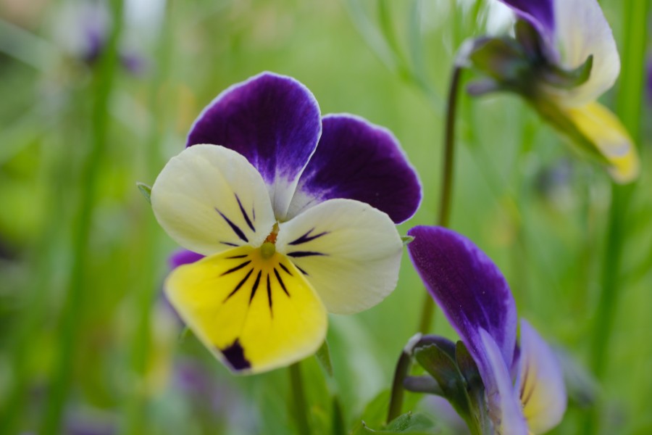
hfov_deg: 43.6
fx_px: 815
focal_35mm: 45
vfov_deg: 29.9
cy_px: 218
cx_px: 326
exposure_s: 1/52
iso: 250
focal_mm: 30
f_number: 8
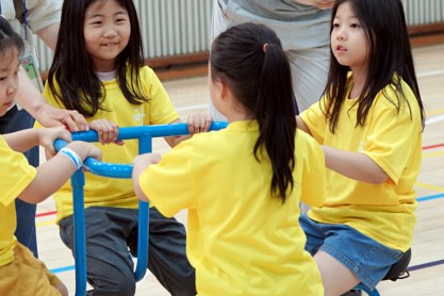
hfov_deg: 13.6
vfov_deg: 9.1
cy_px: 92
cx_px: 208
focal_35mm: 151
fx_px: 1862
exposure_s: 1/160
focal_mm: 70
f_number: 4
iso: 1600
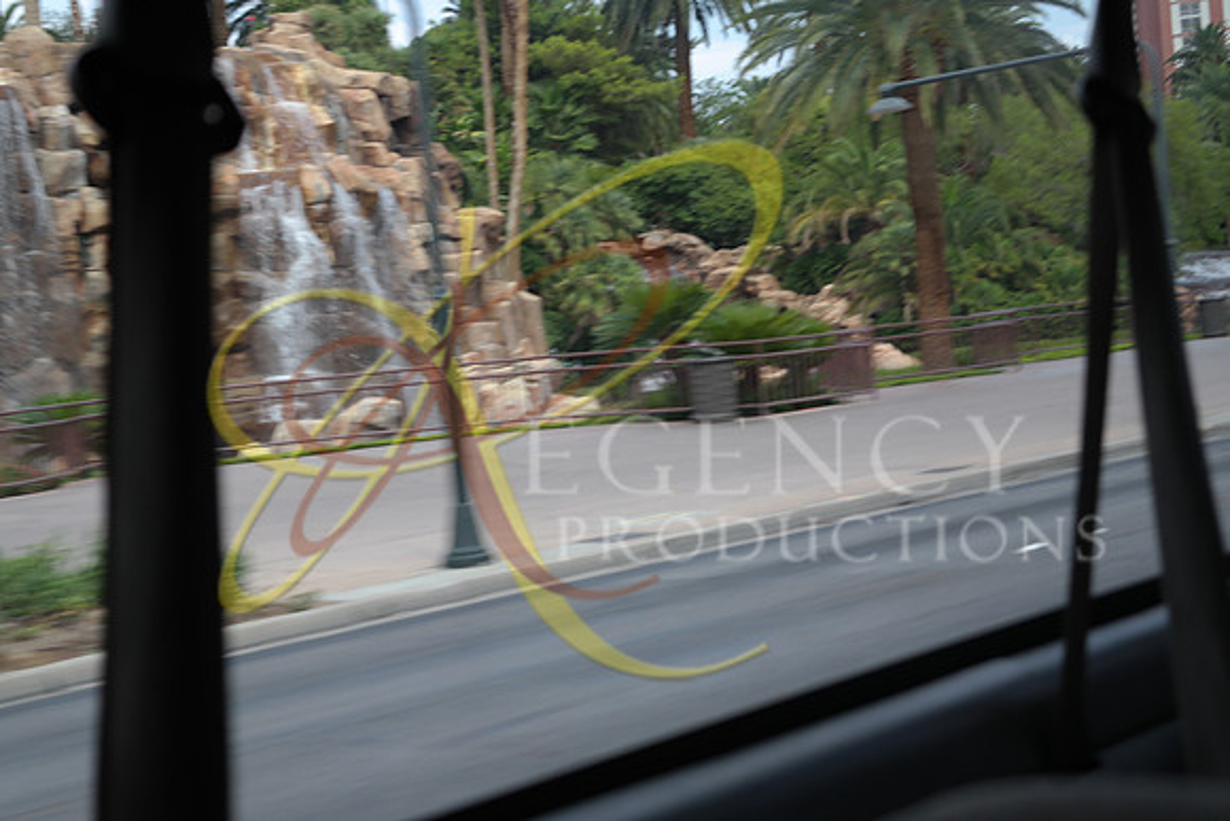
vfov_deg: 17.7
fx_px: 2631
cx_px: 615
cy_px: 410
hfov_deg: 26.3
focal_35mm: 77
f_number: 5.6
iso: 400
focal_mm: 50
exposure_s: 1/80
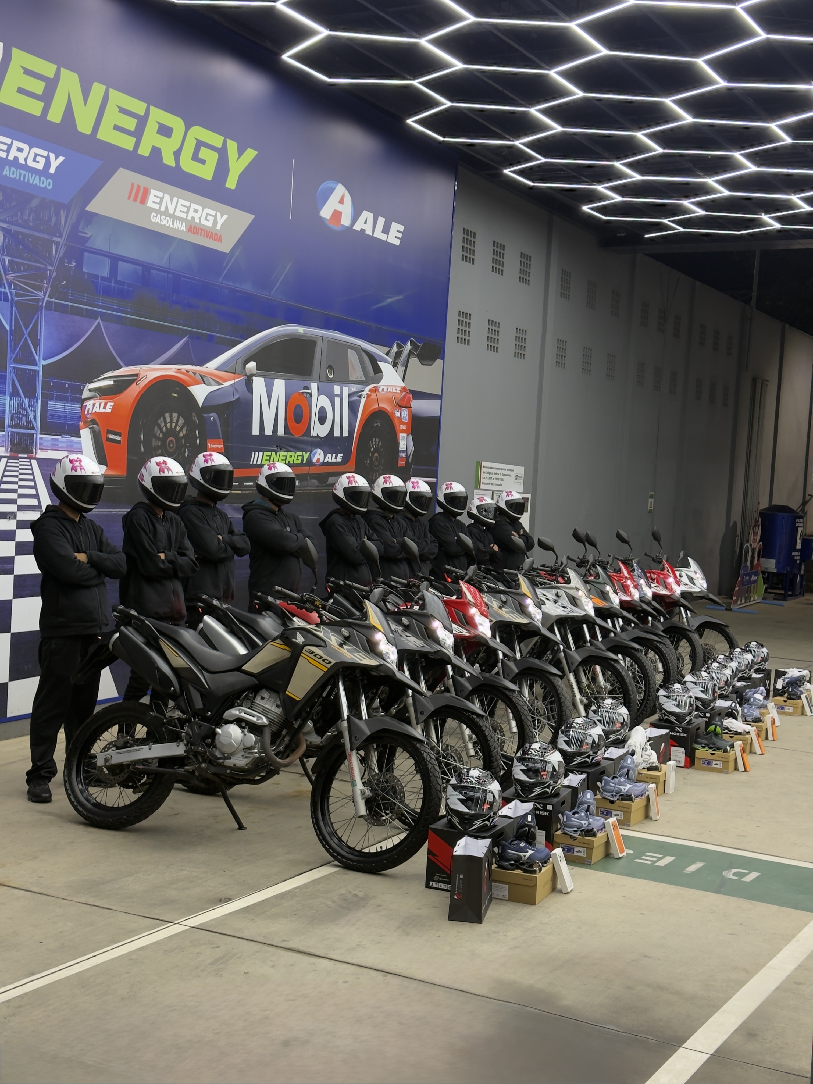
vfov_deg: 39.7
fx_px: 1503
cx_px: 406
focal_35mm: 48
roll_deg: -3.5
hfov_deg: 30.3
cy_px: 542
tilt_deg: -3.2
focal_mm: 6.76
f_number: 1.78
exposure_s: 1/60
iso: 200
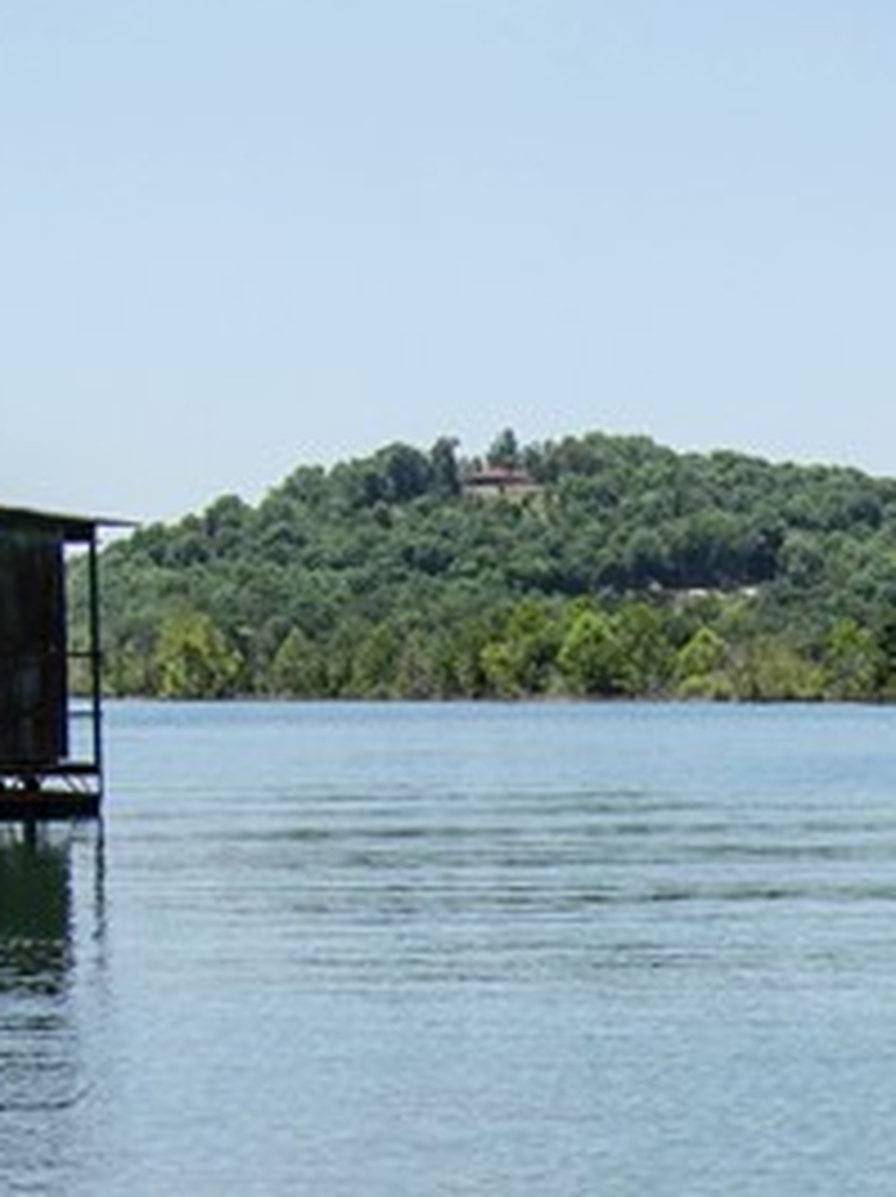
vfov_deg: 17.4
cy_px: 1026
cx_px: 1081
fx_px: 3870
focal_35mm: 112
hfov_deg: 12.9
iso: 200
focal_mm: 19
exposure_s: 1/400
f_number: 10
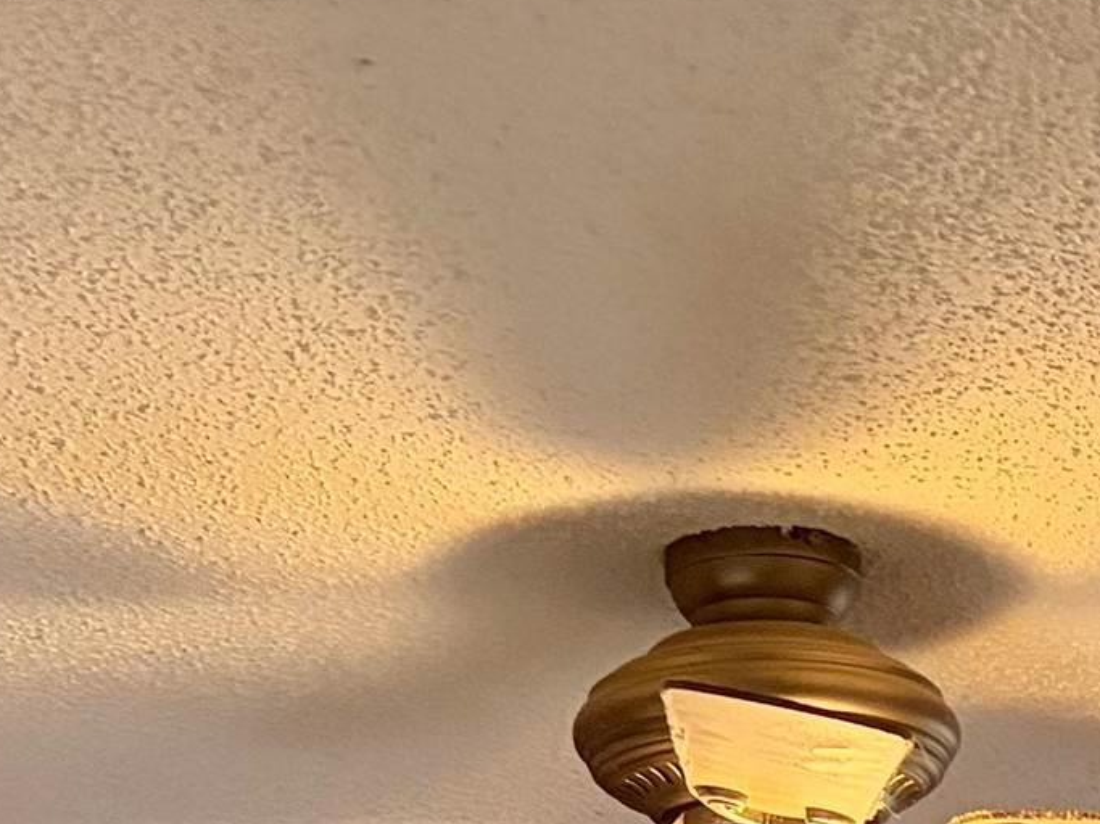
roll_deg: +1.1
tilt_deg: -1.9
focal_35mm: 117
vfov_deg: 11.1
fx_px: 3717
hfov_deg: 16.5
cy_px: 1830
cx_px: 1111
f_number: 1.6
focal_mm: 5.96
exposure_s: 1/40
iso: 500
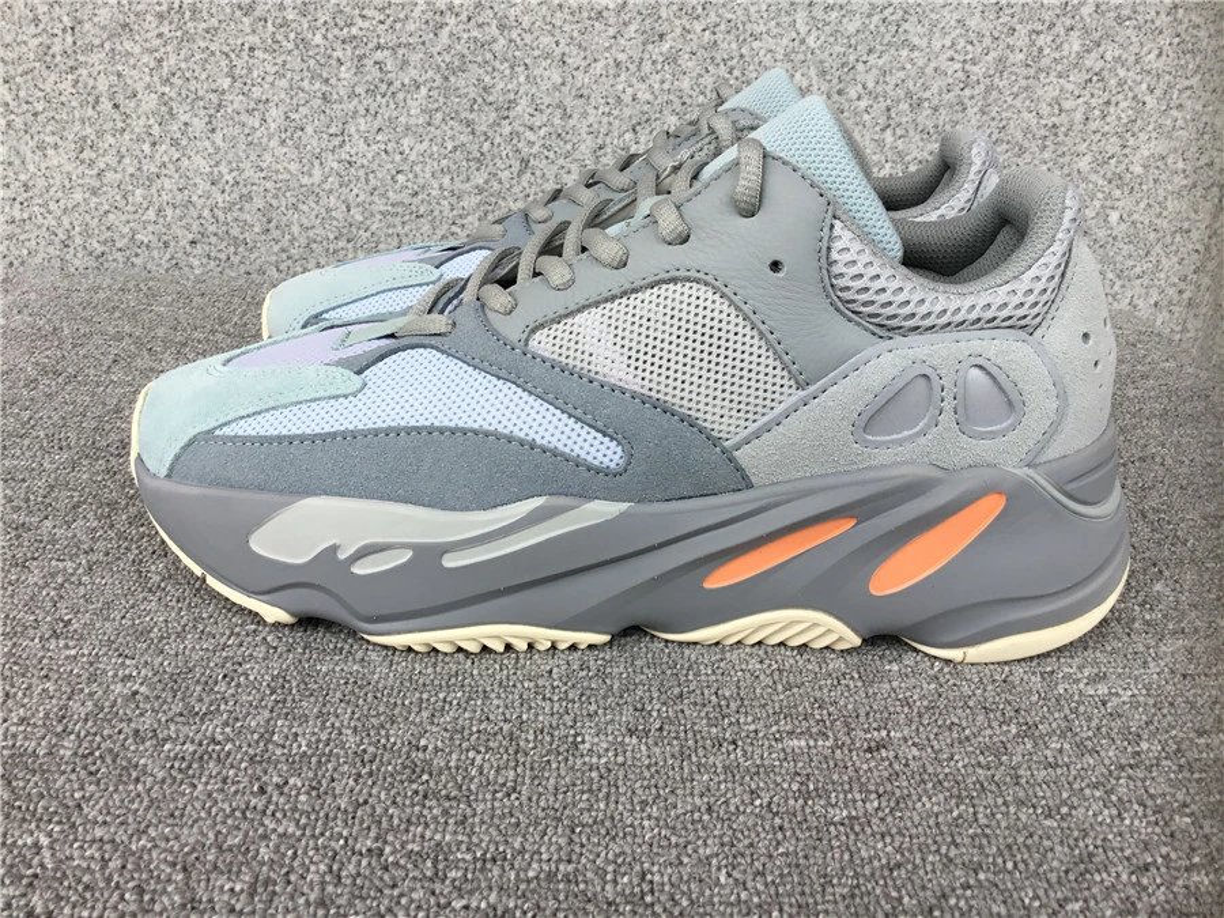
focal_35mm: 31
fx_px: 1096
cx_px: 612
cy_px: 459
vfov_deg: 45.4
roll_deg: -2.9
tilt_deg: -24.8
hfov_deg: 58.4
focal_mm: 3.3
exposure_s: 1/108
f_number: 2.4
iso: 25
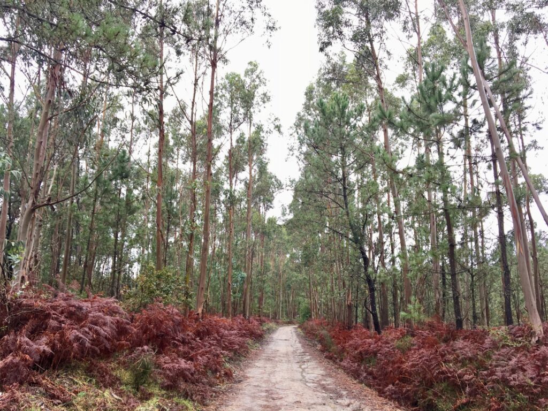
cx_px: 274
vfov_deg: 48.2
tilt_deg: +12.4
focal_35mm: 29
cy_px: 206
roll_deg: +0.9
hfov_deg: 61.7
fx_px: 459
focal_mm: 4.15
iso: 25
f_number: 2.2
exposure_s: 1/103
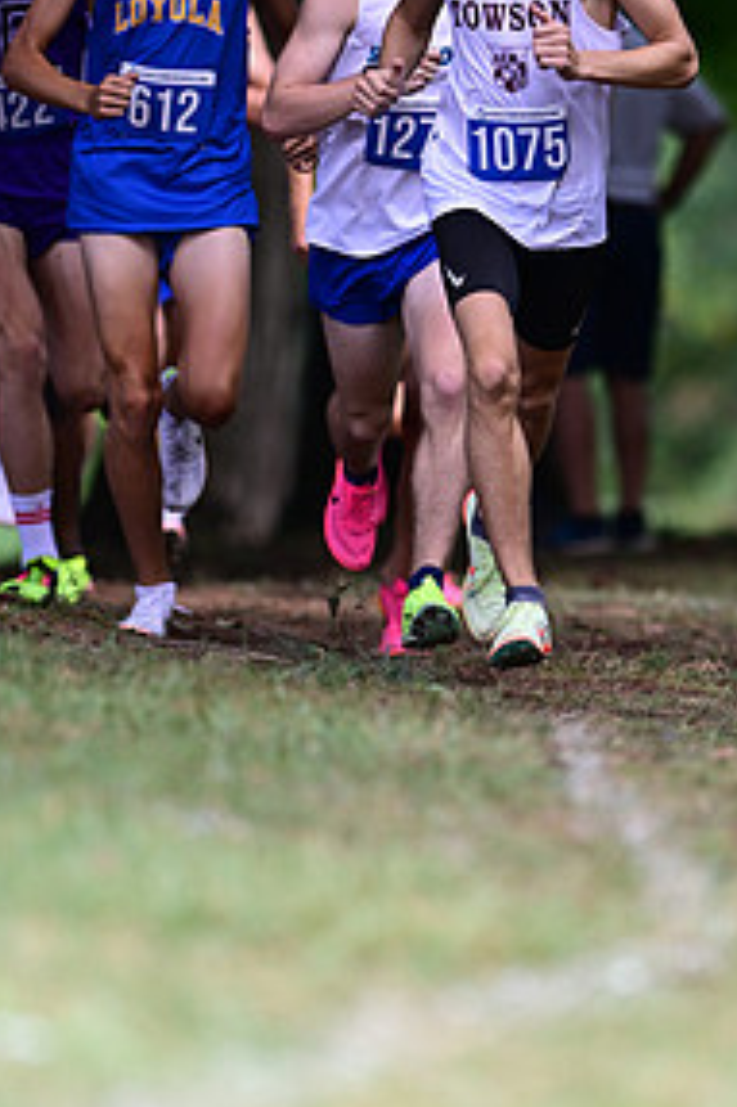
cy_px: 513
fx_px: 18661
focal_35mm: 607
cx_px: 507
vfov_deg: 3.4
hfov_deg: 2.3
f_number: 2.8
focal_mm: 300
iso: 640
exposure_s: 1/2000
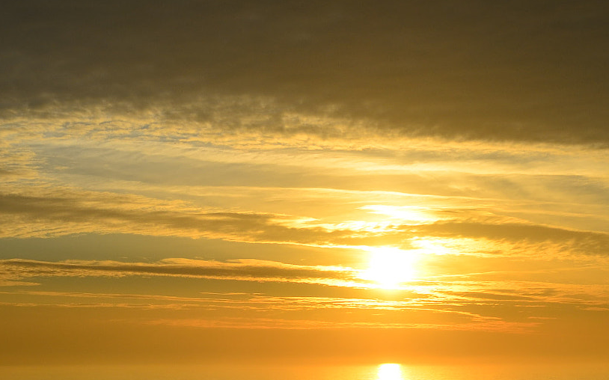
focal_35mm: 96
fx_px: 1593
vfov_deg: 13.5
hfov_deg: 21.4
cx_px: 112
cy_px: 356
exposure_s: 1/640
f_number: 8
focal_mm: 32
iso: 100
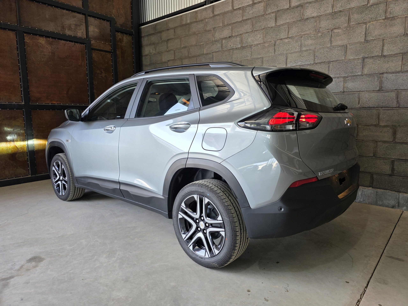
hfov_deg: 73.9
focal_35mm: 23
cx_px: 204
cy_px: 153
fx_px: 271
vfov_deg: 58.9
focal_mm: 6.3
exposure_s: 1/180
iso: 80
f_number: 1.7
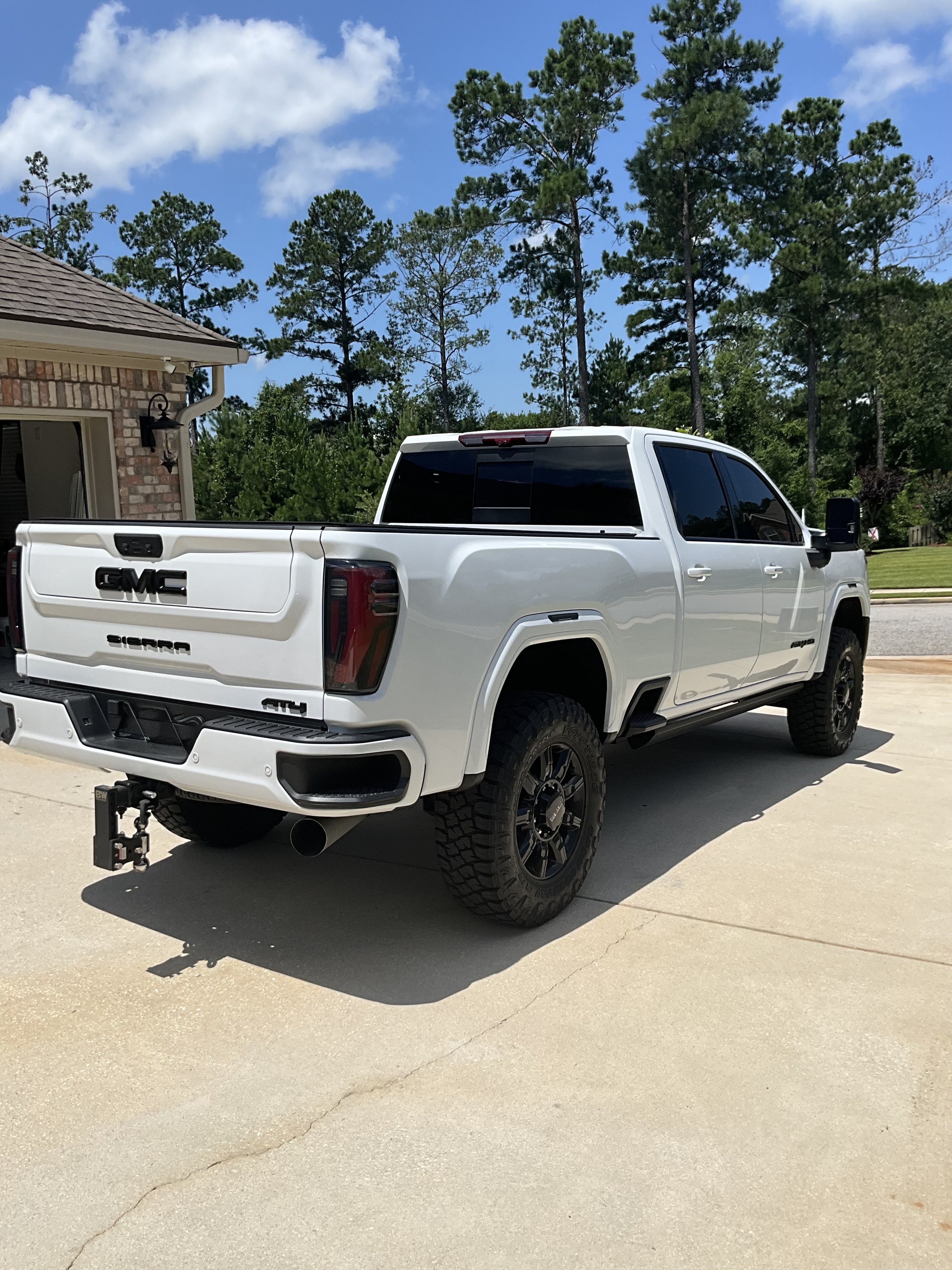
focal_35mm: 29
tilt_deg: -8.7
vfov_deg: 61.7
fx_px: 1063
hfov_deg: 48.2
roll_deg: +1.3
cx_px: 476
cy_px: 635
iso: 25
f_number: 1.8
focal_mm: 3
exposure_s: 1/3534
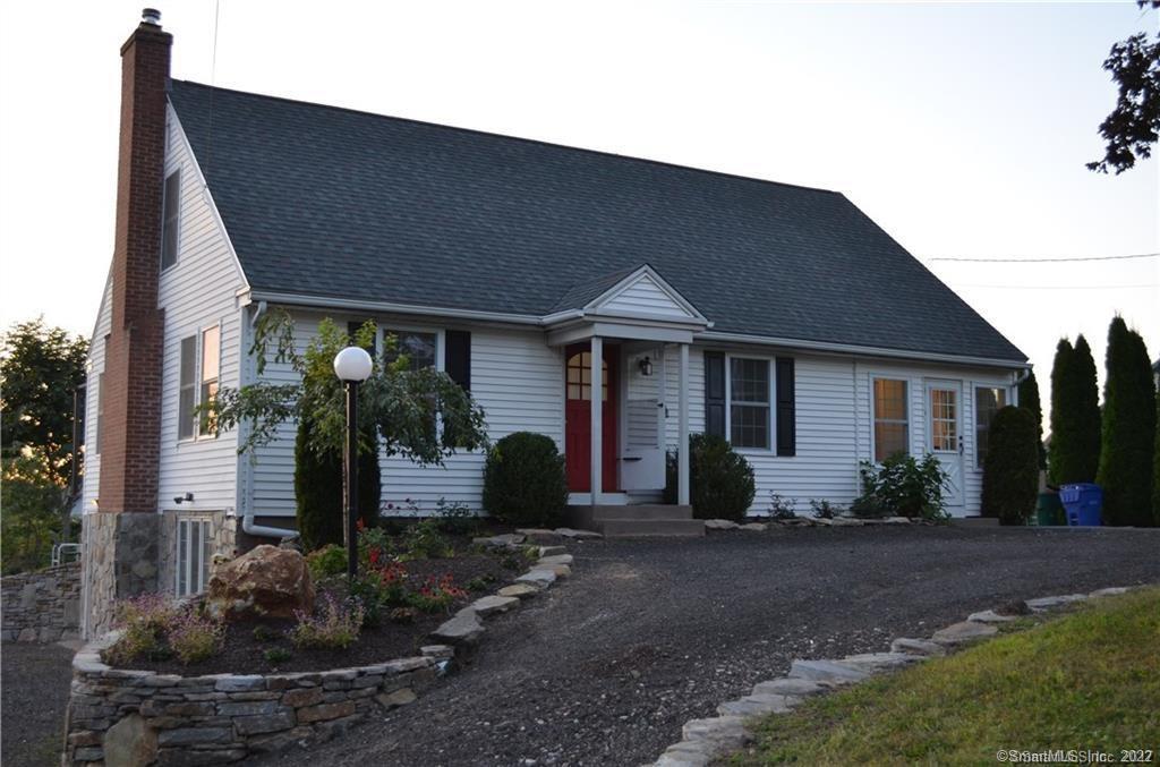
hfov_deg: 49.7
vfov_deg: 34.0
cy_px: 384
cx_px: 580
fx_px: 1253
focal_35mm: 39
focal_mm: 26
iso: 450
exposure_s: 1/60
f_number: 4.2
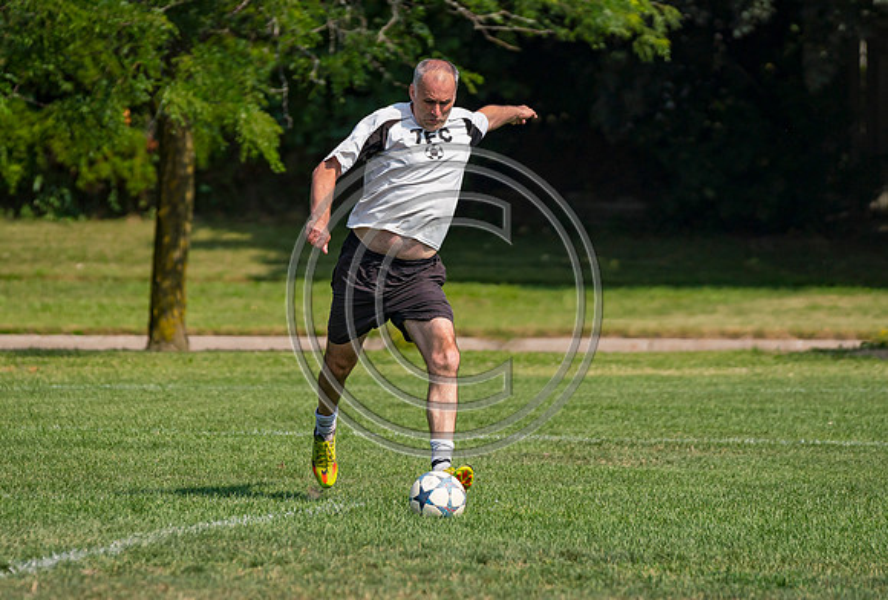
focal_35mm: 366
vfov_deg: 3.8
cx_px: 368
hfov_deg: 5.6
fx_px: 9058
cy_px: 307
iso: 400
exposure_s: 1/8000
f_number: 3.2
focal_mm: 200
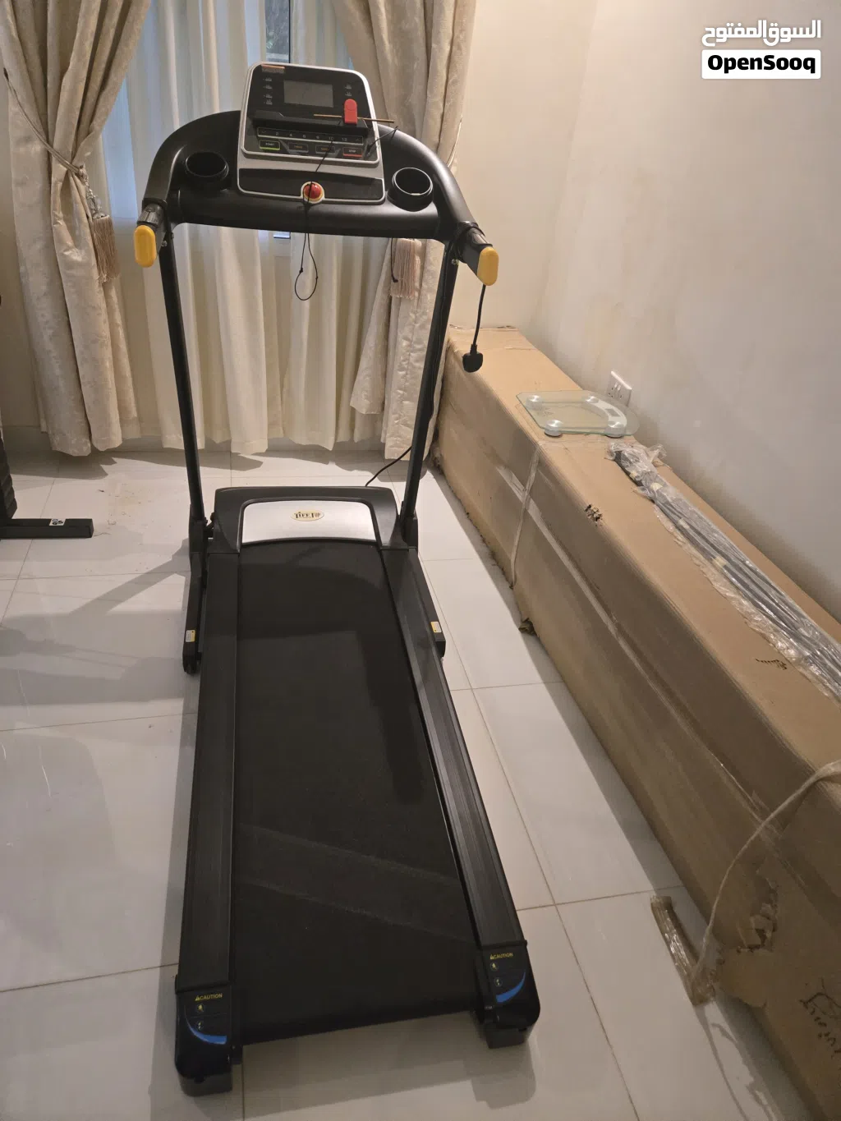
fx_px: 745
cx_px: 420
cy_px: 560
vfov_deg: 73.9
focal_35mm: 23
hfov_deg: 58.9
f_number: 1.8
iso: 1000
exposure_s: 1/100
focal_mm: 5.4
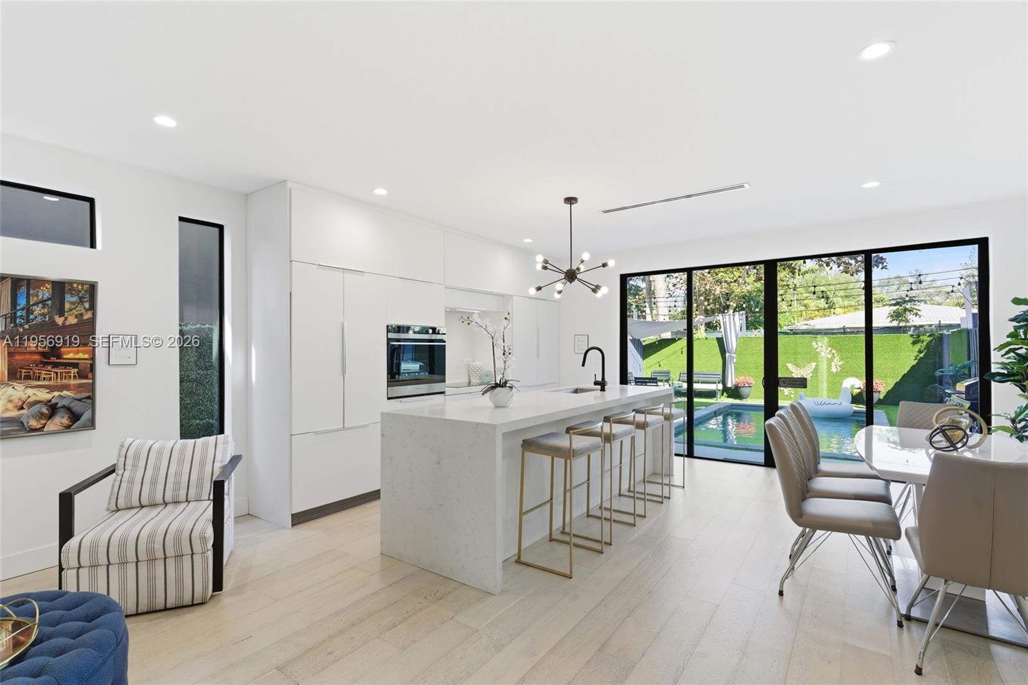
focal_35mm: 17
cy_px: 342
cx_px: 514
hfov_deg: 93.3
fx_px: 485
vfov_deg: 70.4
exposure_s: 1/125
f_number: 8
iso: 250
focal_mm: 17
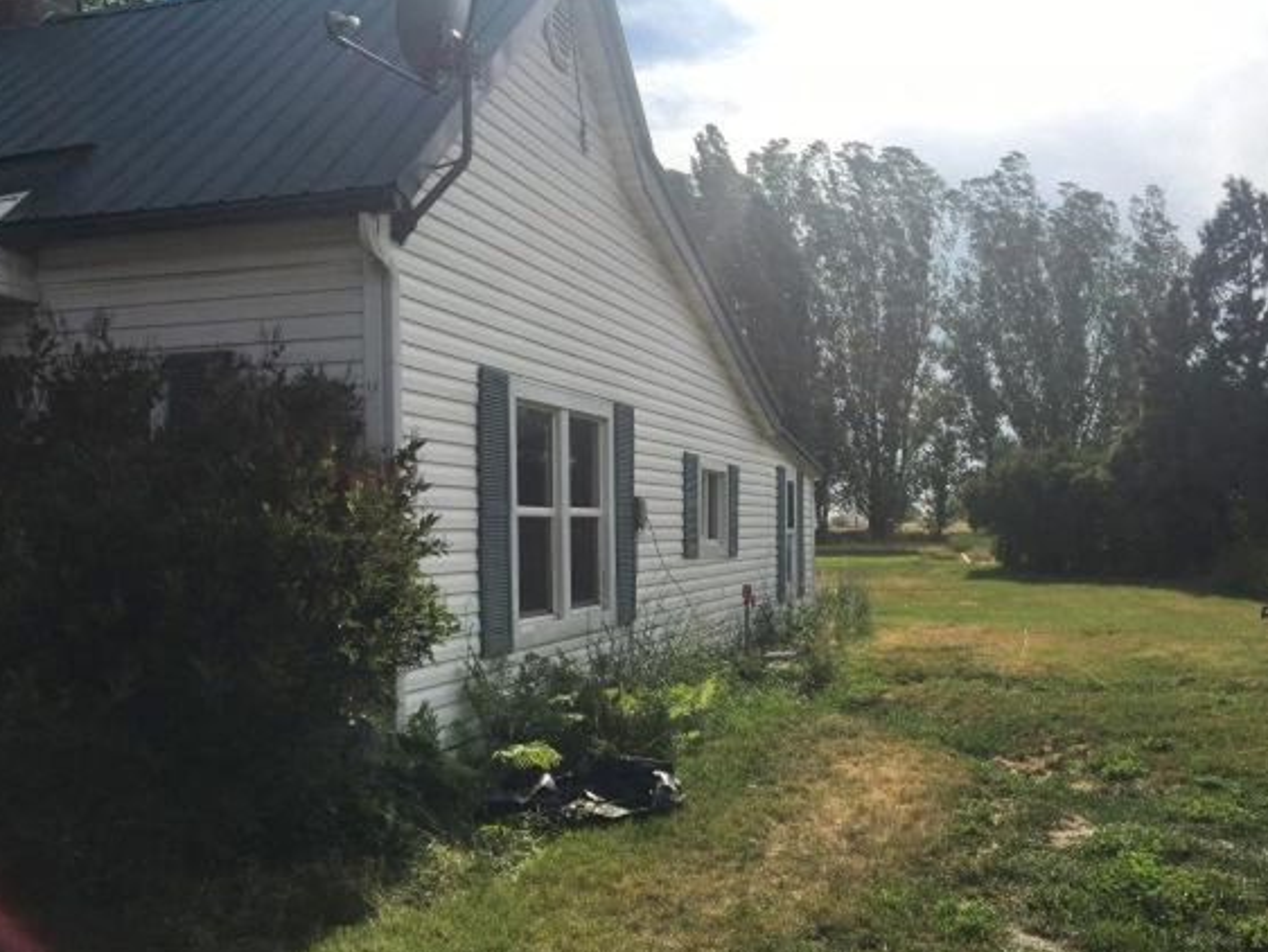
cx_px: 670
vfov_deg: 42.9
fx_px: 1209
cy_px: 535
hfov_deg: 55.3
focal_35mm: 33
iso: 25
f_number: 2.2
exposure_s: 1/2959
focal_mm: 4.15
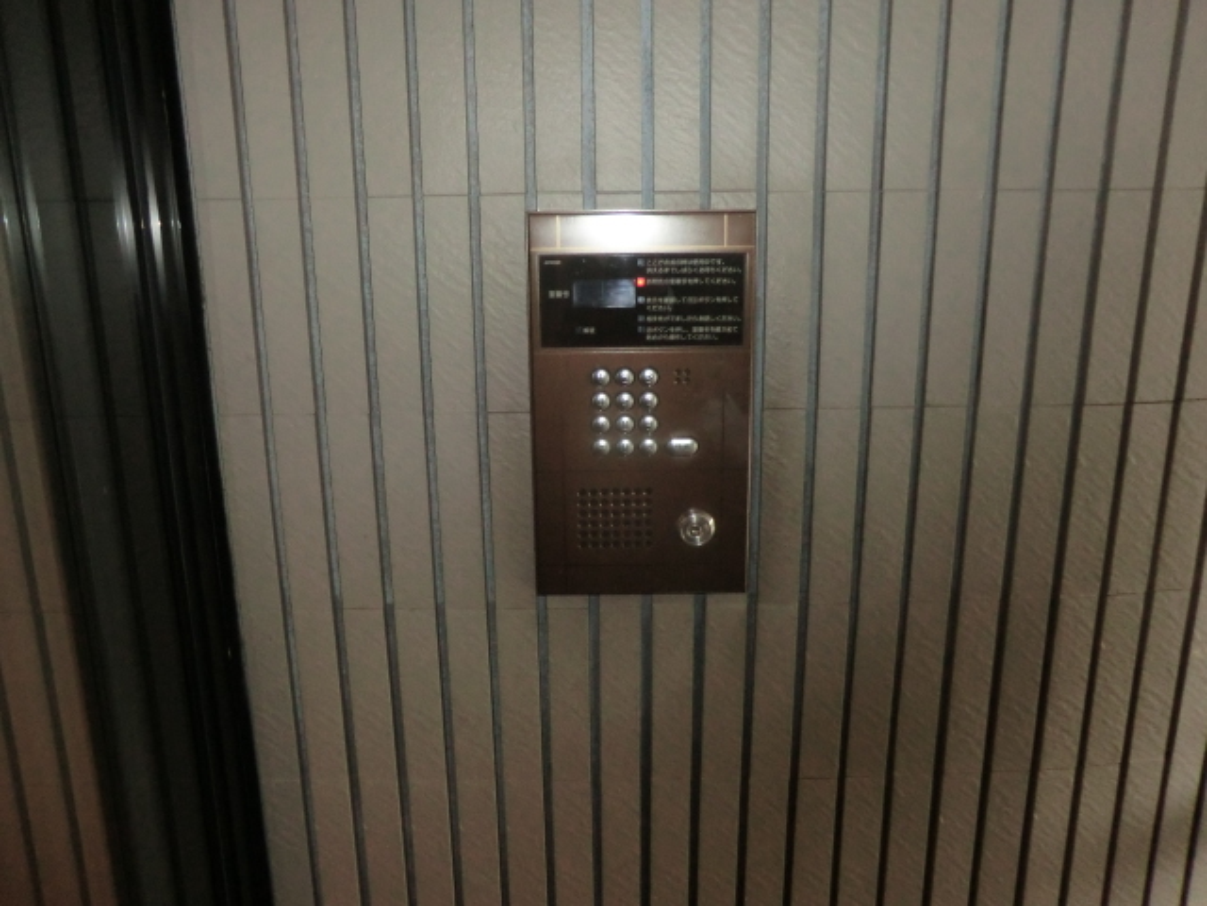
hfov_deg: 71.6
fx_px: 837
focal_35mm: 24
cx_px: 604
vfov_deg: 56.8
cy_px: 453
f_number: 3.2
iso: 400
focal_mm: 4.3
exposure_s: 1/20
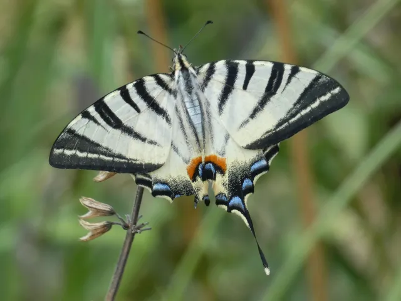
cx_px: 200
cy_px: 150
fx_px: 8538
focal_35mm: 737
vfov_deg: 2.0
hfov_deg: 2.7
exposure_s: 1/100
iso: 200
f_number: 5.6
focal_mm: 132.1
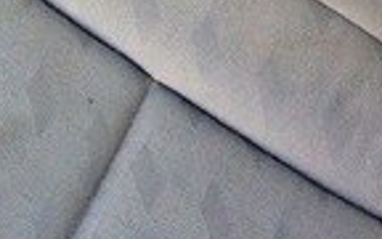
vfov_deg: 9.0
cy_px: -126
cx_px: -170
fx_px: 1468
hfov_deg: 14.0
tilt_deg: -42.0
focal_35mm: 141
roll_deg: -3.2
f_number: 2.2
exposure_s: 1/50
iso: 40
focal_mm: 4.15
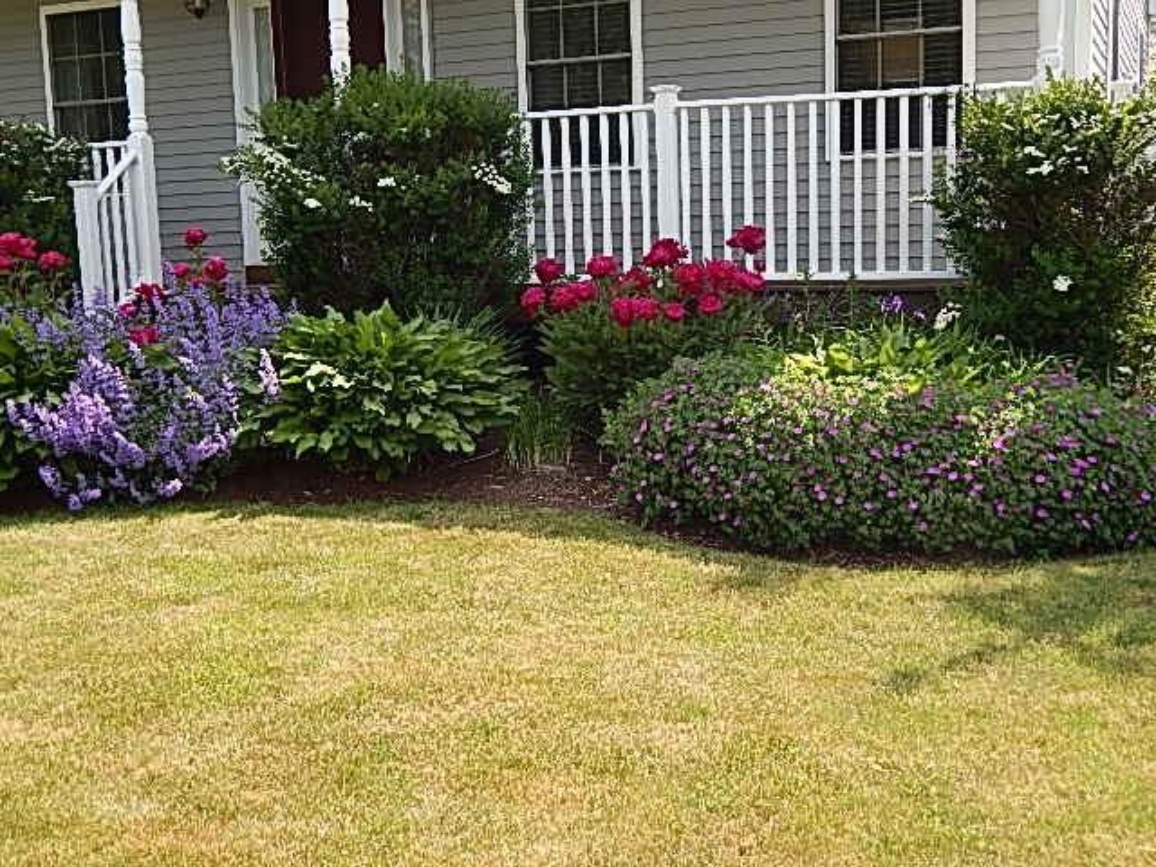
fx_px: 1436
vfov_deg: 33.6
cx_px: 578
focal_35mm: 43
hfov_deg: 43.9
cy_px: 434
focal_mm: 7.7
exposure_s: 1/500
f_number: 3.6
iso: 125
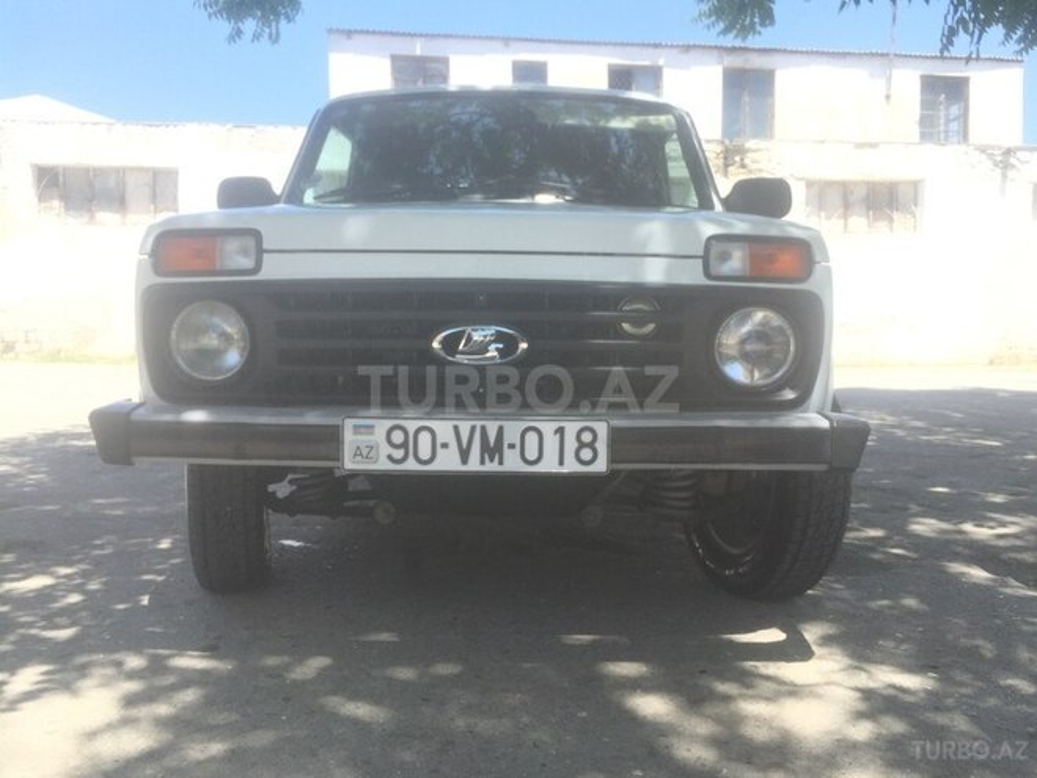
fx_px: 869
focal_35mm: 29
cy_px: 389
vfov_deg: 48.2
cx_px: 518
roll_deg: -1.0
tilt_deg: -2.0
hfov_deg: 61.7
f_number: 2.2
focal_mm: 4.15
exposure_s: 1/842
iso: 32
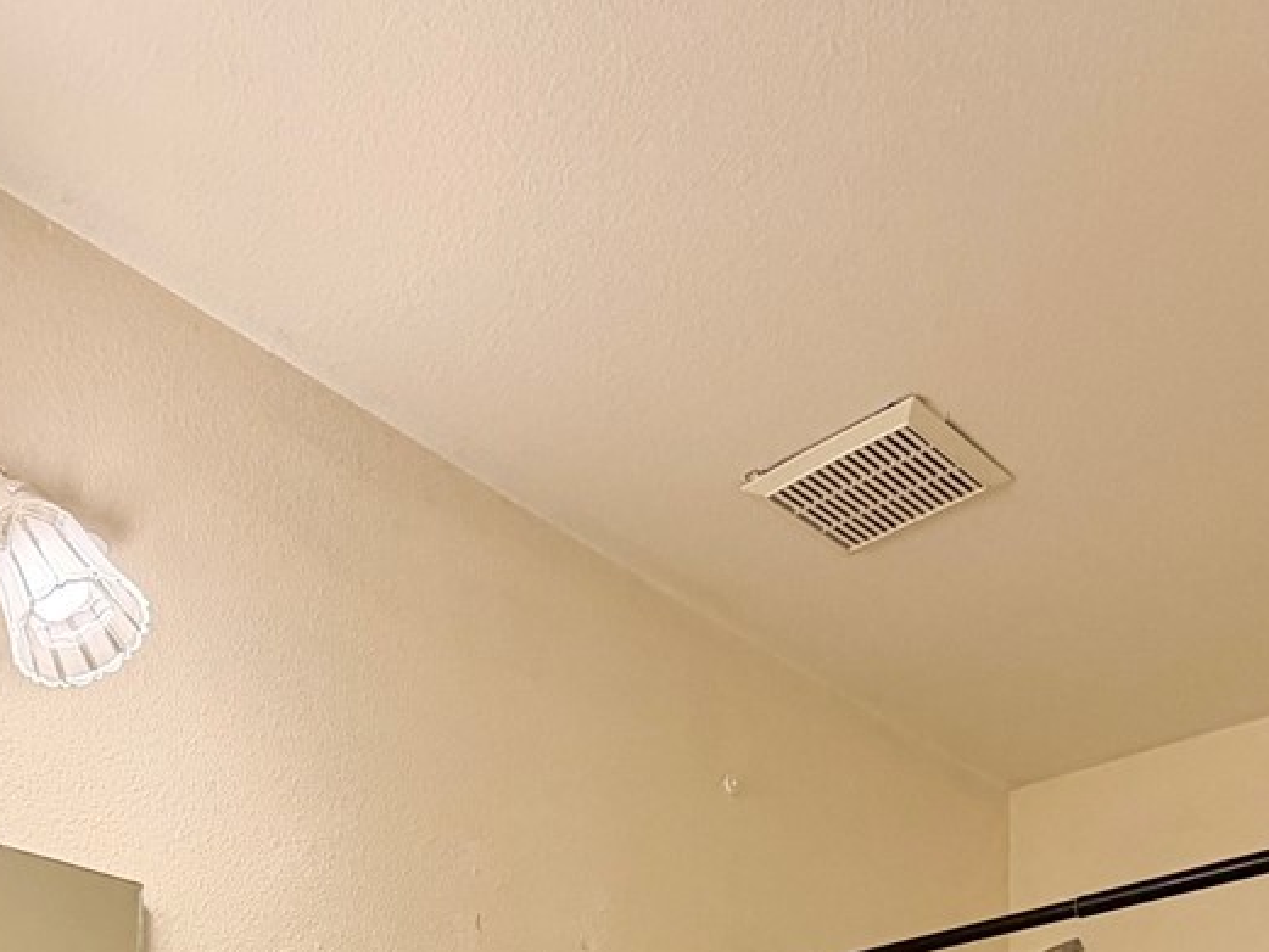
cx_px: 592
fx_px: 1577
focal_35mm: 43
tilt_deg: -0.2
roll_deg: -1.1
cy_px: 1417
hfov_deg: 43.8
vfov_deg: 25.5
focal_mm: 2.22
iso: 125
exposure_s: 1/120
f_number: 2.2
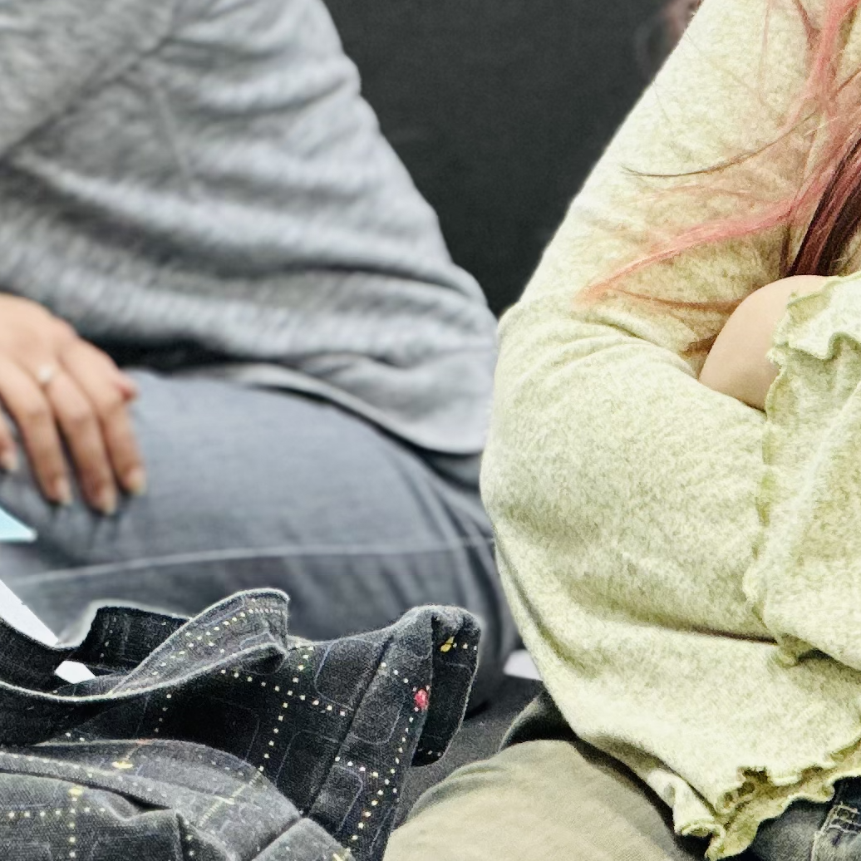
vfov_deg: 6.5
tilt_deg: -4.3
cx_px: 624
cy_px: -296
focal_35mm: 265
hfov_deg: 6.6
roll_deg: -1.6
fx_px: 7457
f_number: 2.8
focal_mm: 9
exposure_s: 1/33
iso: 125
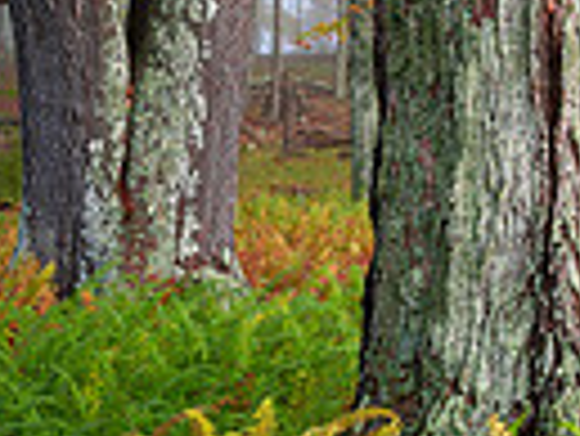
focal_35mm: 168
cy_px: -157
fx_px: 2818
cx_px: 468
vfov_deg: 8.7
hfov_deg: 11.7
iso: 64
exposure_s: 1/2.5
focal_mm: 50
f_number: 11
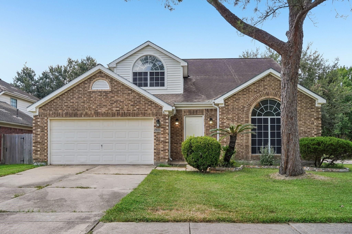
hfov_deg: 63.7
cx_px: 176
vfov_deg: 45.0
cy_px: 117
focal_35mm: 29
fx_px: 284
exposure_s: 1/400
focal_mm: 29
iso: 500
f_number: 8
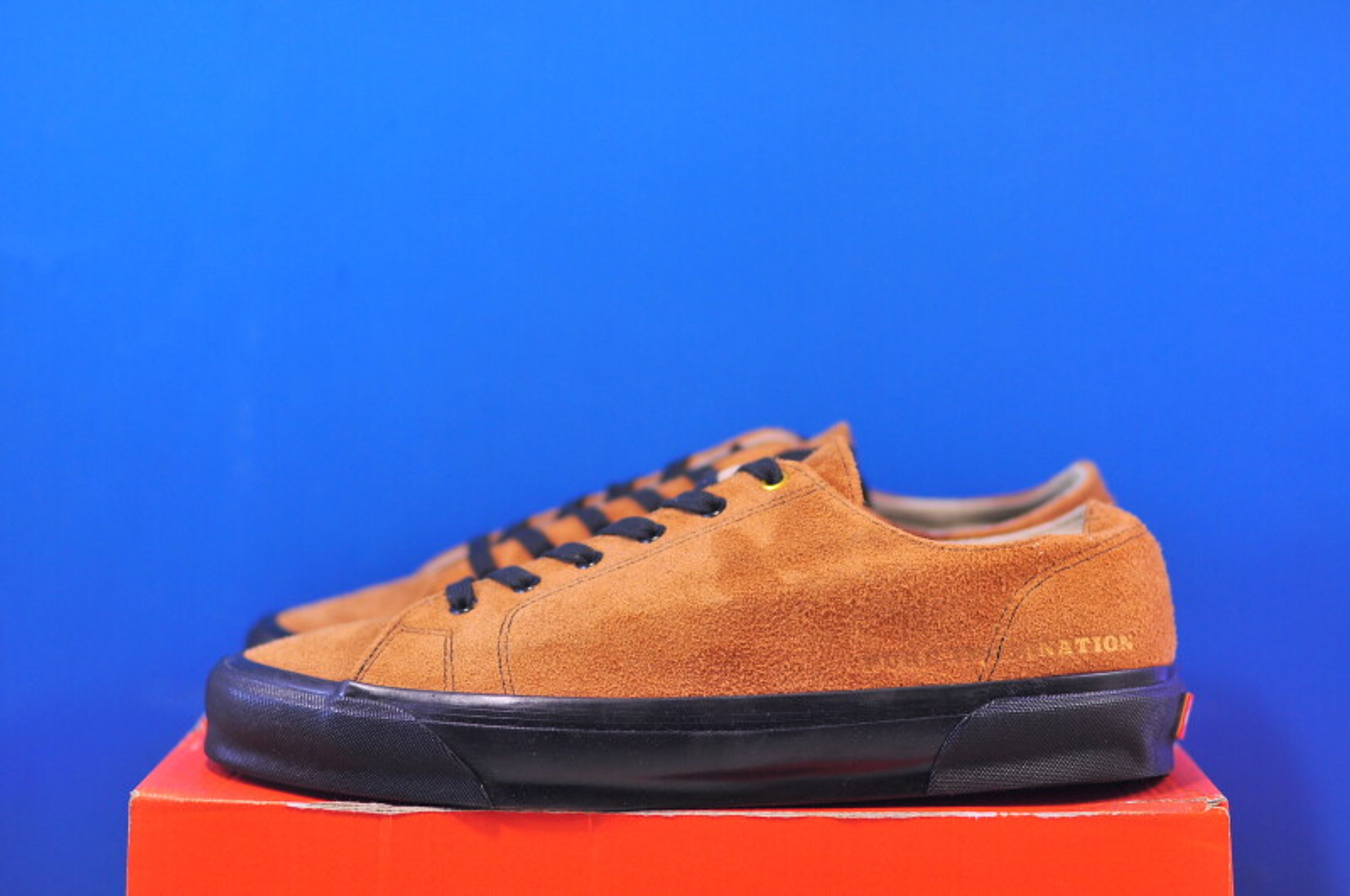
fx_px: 2808
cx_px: 675
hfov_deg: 27.0
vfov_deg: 18.1
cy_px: 448
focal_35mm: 75
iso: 250
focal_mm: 50
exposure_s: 1/320
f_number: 2.2
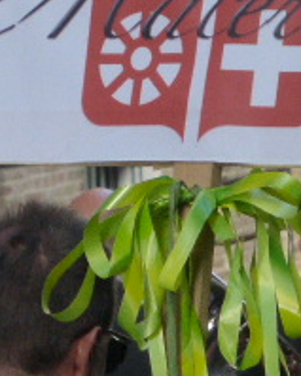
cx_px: 19
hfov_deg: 2.9
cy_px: 123
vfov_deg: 3.6
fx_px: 5962
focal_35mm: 535
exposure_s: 1/160
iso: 400
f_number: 5.4
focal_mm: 27.6
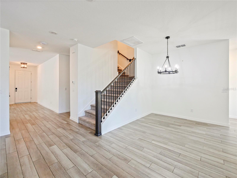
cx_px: 118
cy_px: 89
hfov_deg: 102.1
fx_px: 96
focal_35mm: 14
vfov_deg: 85.7
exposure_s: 1/60
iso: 640
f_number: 4
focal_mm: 7
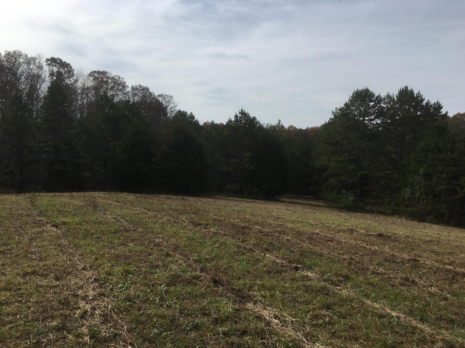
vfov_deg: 48.2
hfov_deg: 61.7
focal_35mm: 29
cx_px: 232
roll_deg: +1.4
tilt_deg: -5.3
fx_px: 390
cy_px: 174
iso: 25
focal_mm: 4.15
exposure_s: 1/2653
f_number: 2.2
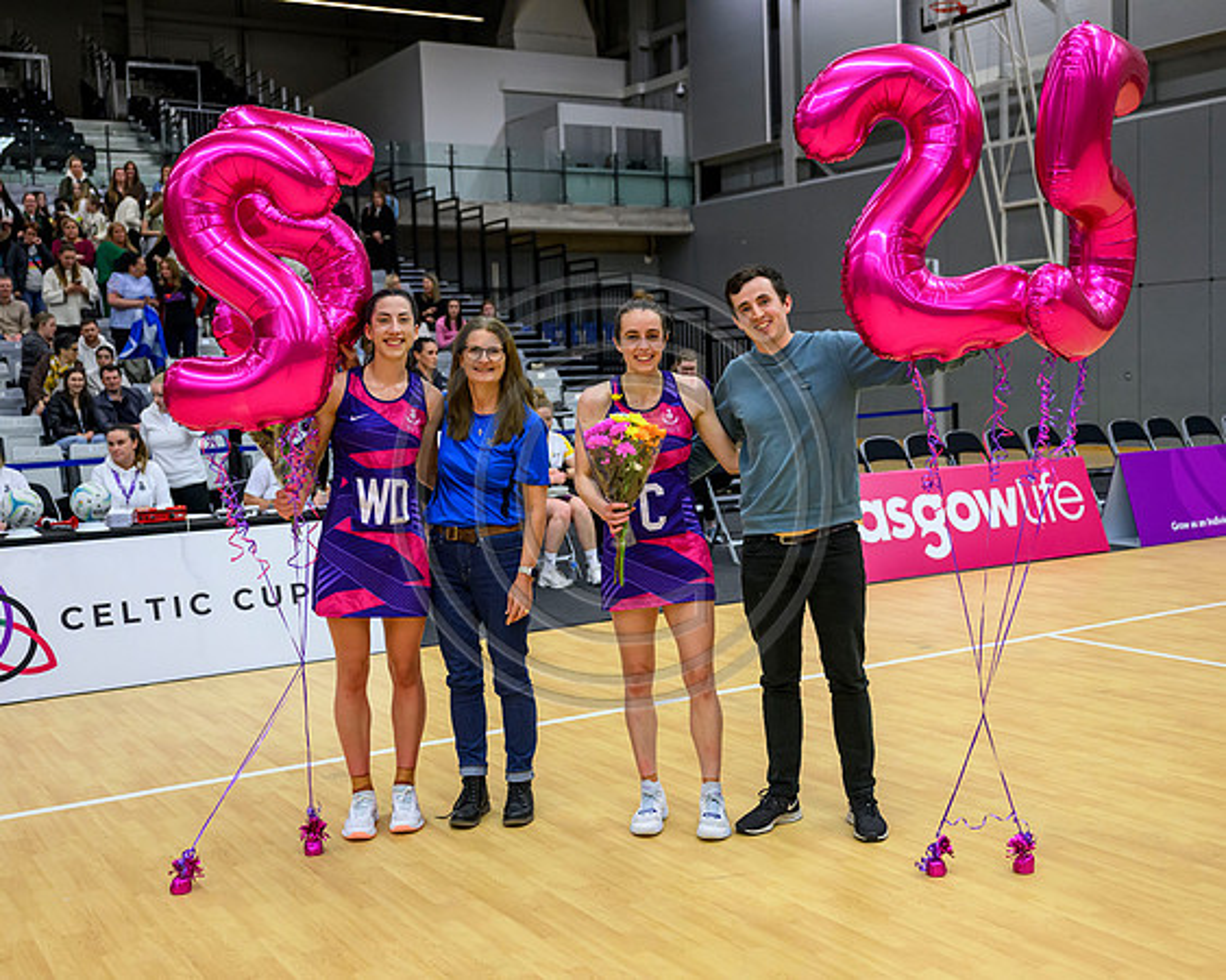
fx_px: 1471
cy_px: 490
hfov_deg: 45.2
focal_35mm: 41
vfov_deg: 36.8
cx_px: 640
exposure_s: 1/800
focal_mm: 36
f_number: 3.2
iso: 4000
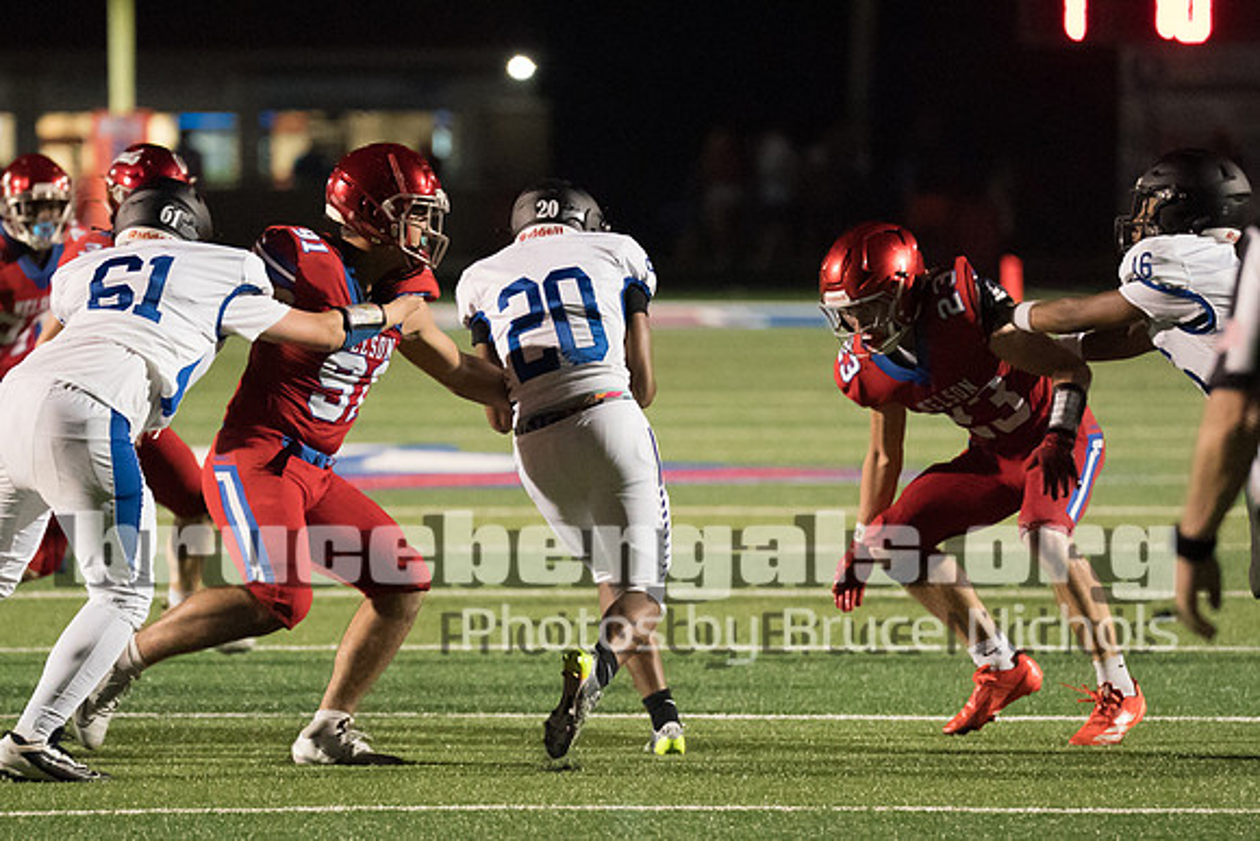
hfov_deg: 5.8
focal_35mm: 354
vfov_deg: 3.9
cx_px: 554
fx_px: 12406
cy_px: 431
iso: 12800
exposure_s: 1/1250
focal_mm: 200
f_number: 2.8
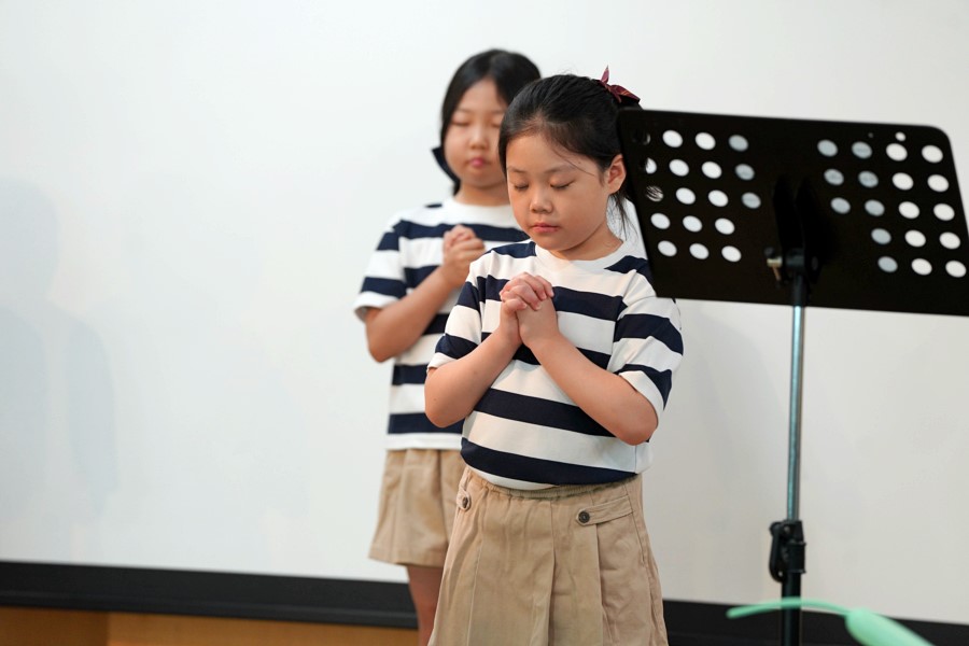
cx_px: 484
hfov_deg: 10.3
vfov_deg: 6.9
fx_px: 5383
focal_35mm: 200
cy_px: 323
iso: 1000
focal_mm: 200
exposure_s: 1/250
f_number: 4
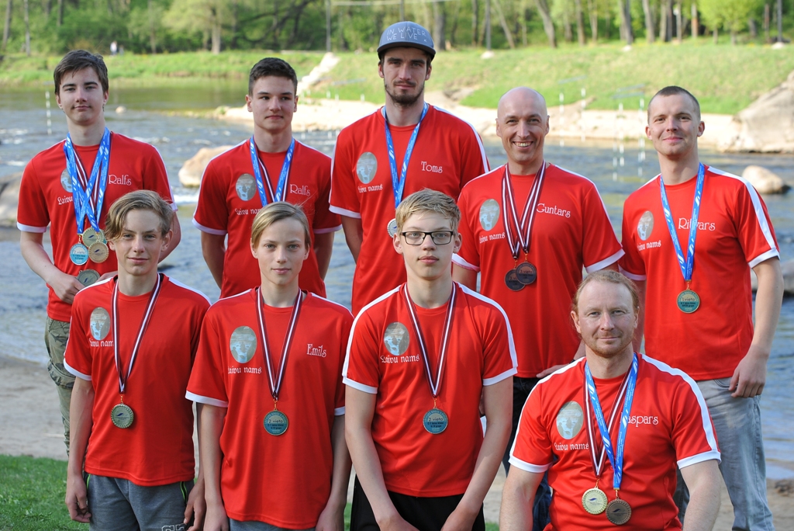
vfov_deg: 19.5
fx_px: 1545
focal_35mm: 70
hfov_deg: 28.8
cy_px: 266
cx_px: 397
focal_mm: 70
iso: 200
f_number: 5.6
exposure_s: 1/200
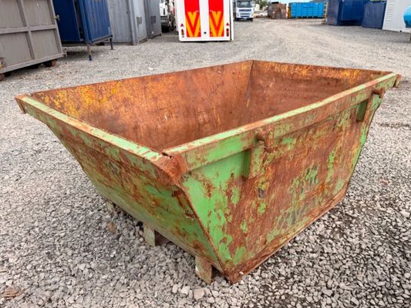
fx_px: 321
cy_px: 158
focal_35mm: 27
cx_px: 229
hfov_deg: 65.1
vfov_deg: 51.4
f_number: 1.78
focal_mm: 6.76
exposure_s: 1/1727
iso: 80
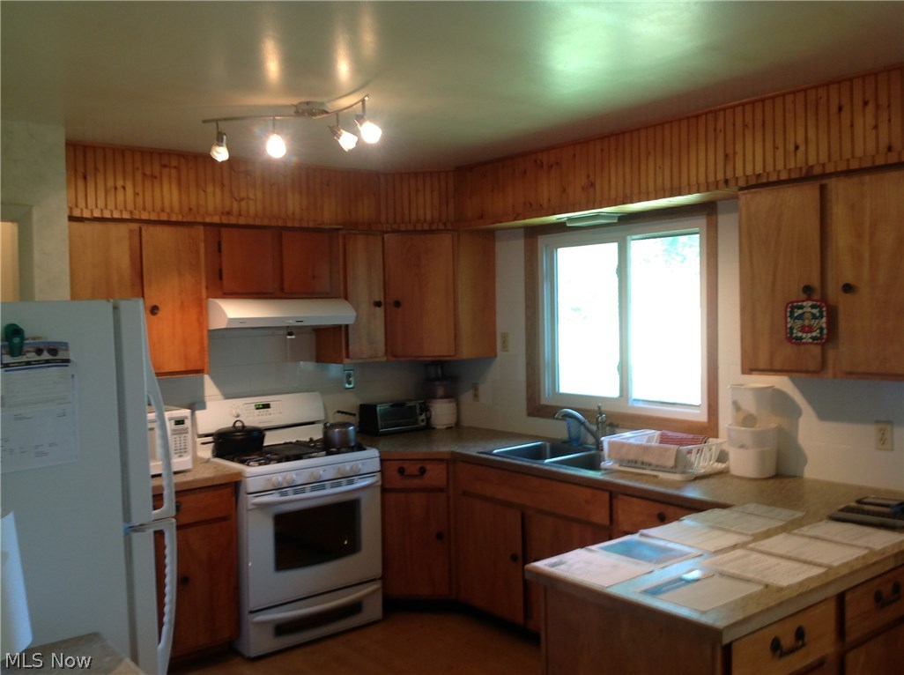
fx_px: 913
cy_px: 338
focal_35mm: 35
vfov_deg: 40.6
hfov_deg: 52.7
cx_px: 452
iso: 64
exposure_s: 1/17
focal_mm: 4.28
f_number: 2.4
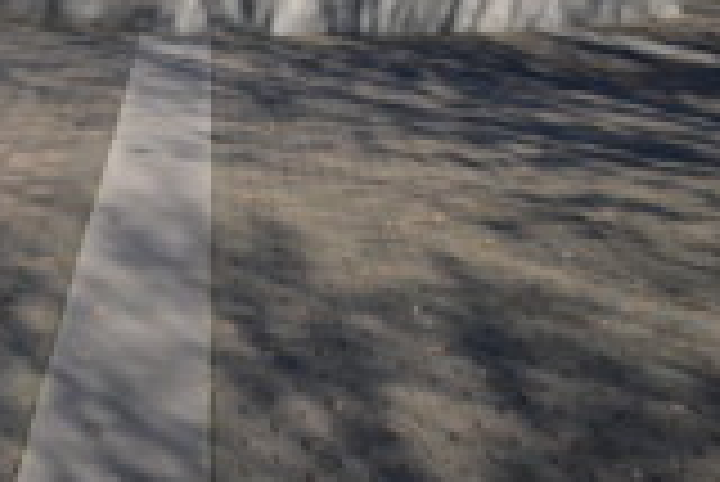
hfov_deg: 16.8
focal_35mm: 118
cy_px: -50
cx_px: -50
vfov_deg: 11.5
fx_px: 2362
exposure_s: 1/1000
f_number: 16
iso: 1600
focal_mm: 28
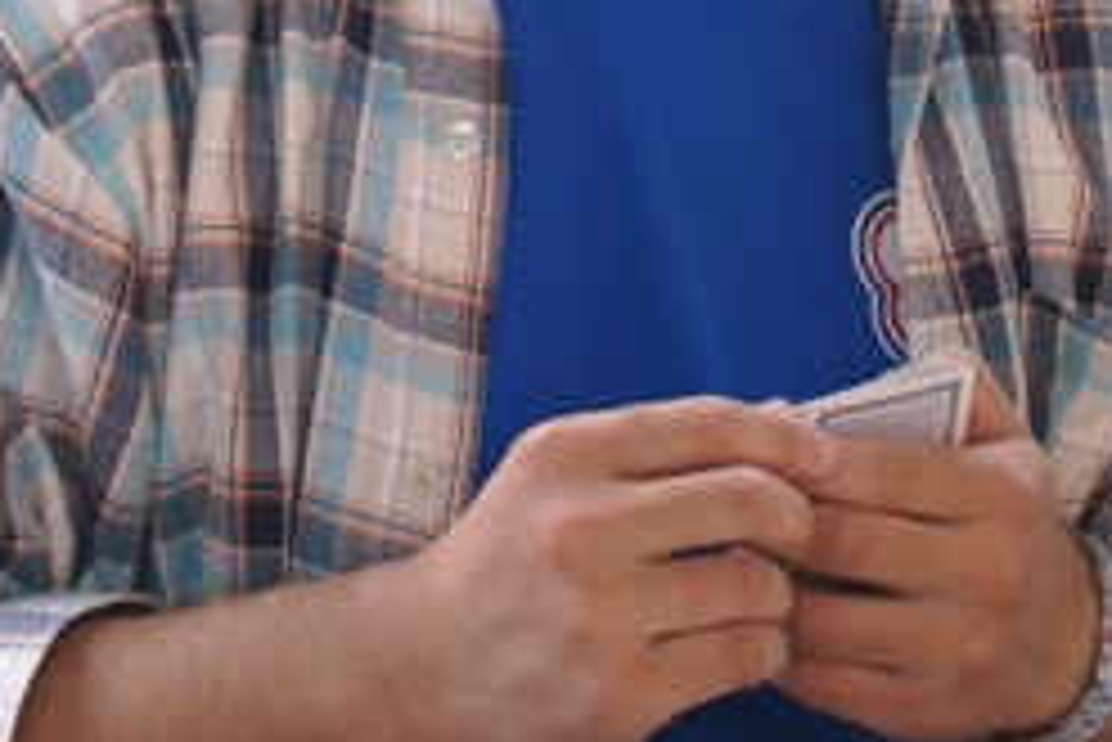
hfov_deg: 10.7
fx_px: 5916
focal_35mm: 191
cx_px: 734
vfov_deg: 7.1
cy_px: -283
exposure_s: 1/40
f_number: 5.6
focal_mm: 45
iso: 400
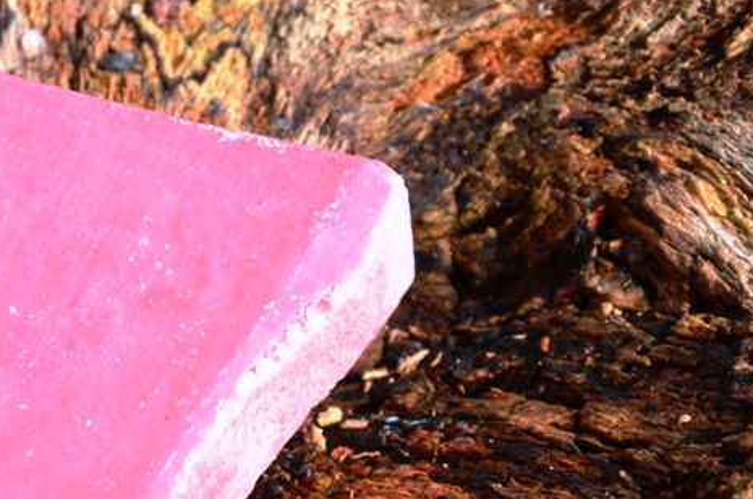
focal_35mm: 264
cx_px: 87
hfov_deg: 7.8
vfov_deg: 5.2
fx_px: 5511
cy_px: 259
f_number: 9
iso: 100
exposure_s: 1/320
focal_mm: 80
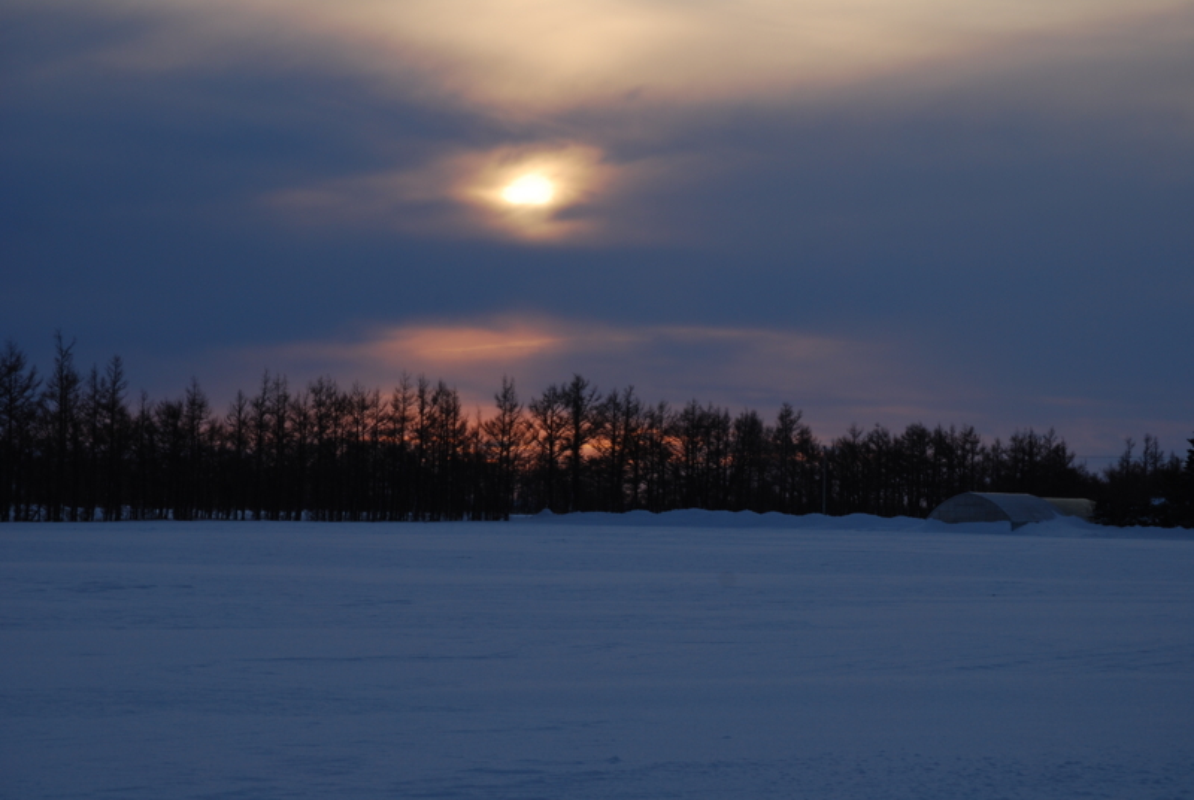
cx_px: 597
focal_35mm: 128
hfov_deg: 16.0
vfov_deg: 10.8
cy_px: 400
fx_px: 4235
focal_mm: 85
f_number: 8
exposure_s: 1/250
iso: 100
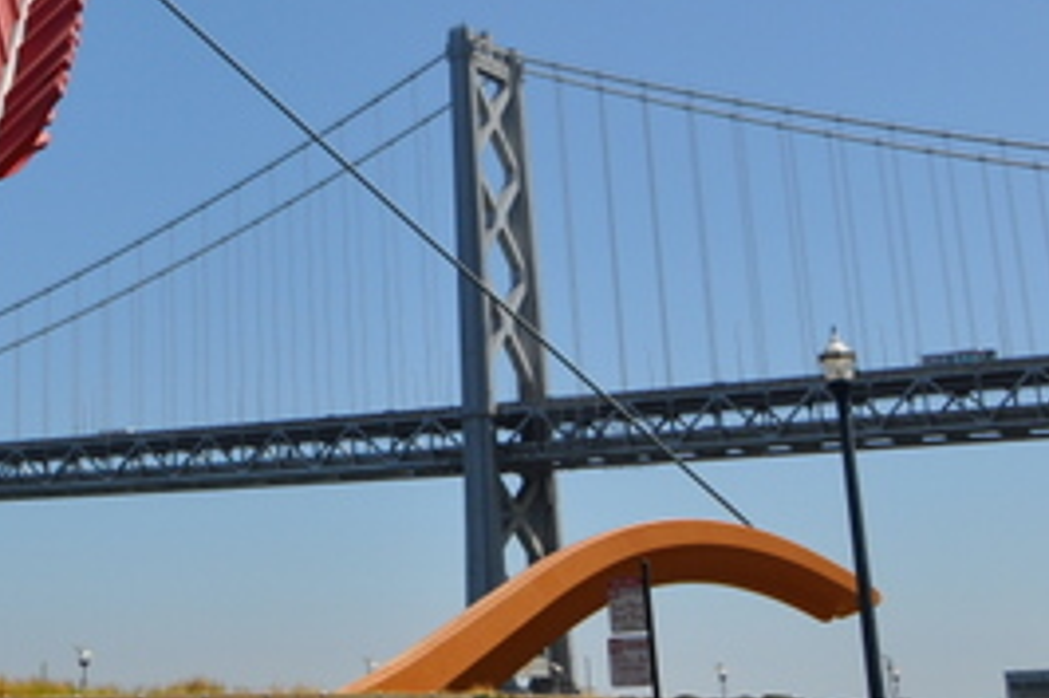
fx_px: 1893
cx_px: 20
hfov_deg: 29.1
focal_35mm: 65
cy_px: -41
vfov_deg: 20.1
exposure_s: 1/400
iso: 200
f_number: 10
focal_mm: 18
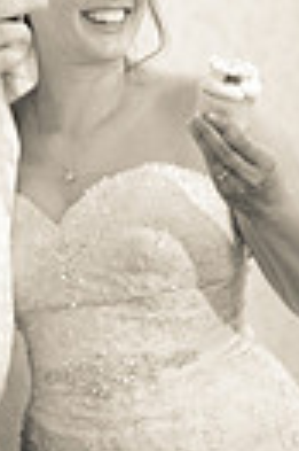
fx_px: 2148
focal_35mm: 172
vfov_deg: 12.0
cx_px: -84
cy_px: 165
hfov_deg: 7.9
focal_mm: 50
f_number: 1.4
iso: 4000
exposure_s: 1/80
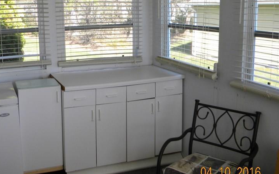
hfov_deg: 46.3
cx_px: 87
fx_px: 319
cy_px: 55
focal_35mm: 42
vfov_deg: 30.2
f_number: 3.5
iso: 80
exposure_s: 1/123
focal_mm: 5
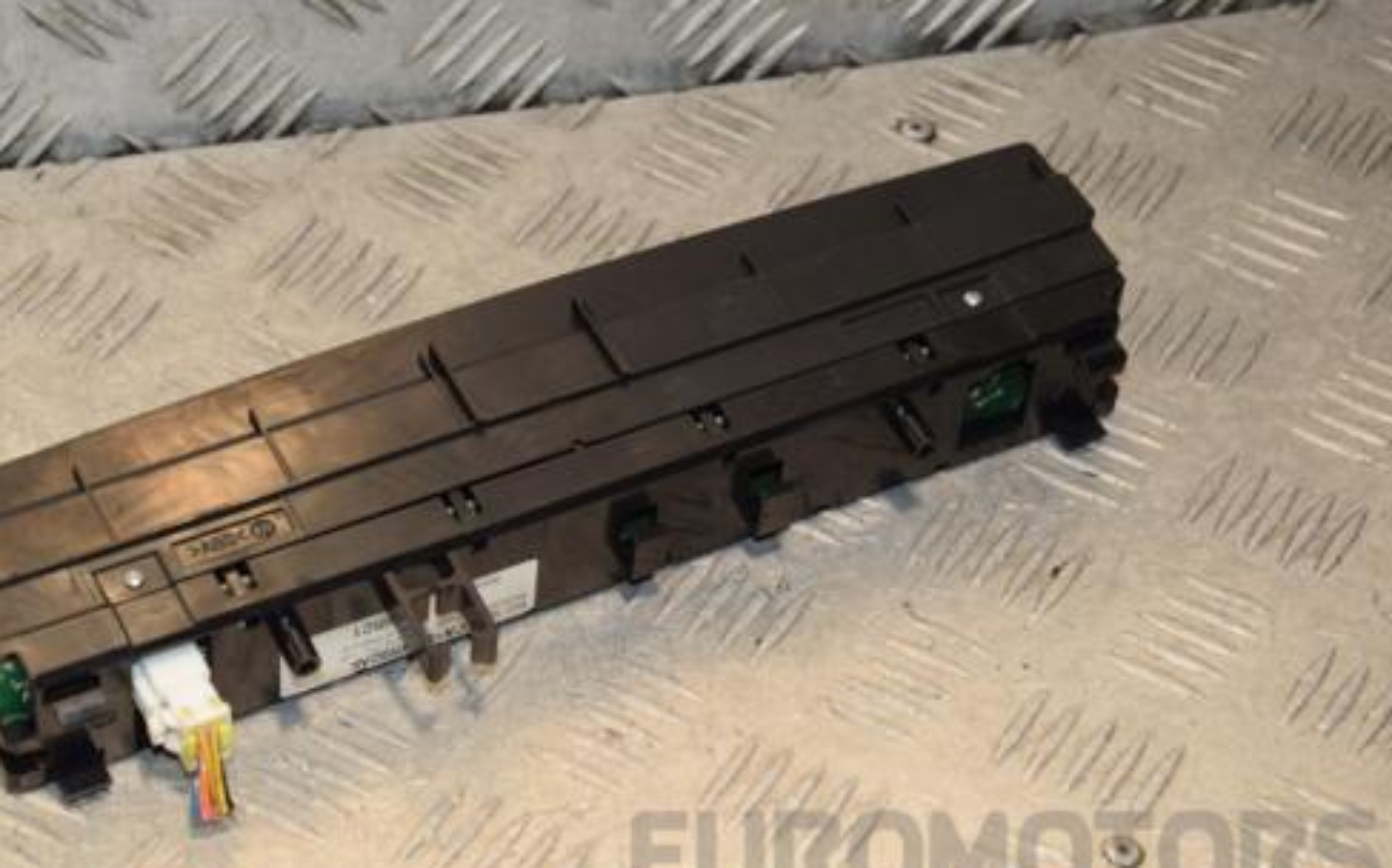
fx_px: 3716
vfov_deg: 13.3
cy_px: 474
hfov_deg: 21.2
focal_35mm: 98
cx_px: 577
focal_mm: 52
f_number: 6.3
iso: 800
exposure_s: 1/200
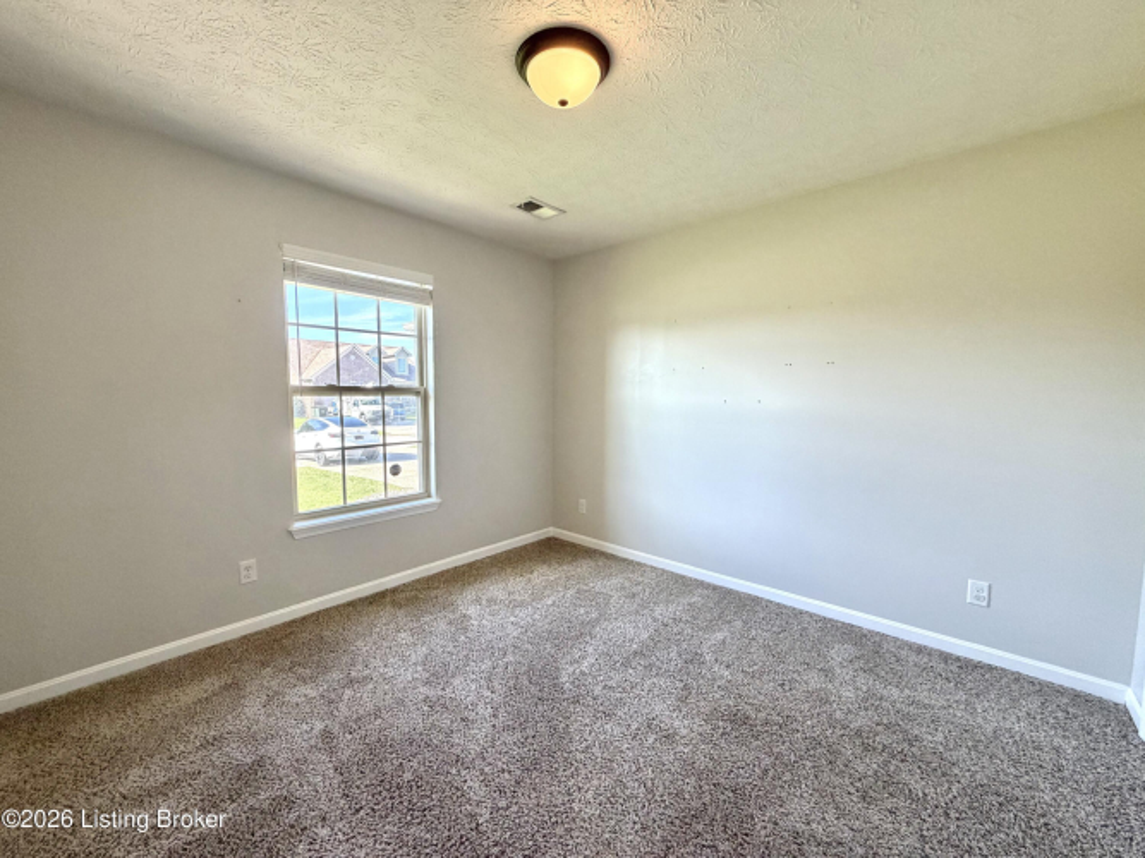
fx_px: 463
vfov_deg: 85.7
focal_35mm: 14
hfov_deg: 102.1
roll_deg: +0.6
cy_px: 429
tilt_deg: -5.0
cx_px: 572
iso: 250
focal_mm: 2.22
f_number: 2.2
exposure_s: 1/120
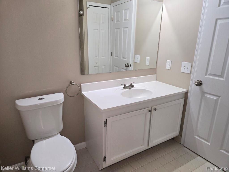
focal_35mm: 23
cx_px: 114
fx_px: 152
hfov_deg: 73.9
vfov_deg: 58.9
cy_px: 86
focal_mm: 5.4
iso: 64
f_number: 1.8
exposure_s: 1/60
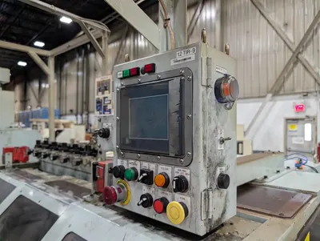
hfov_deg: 71.5
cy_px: 120
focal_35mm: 24
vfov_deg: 56.9
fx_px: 222
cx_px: 160
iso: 555
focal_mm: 6.9
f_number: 1.68
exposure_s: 1/327
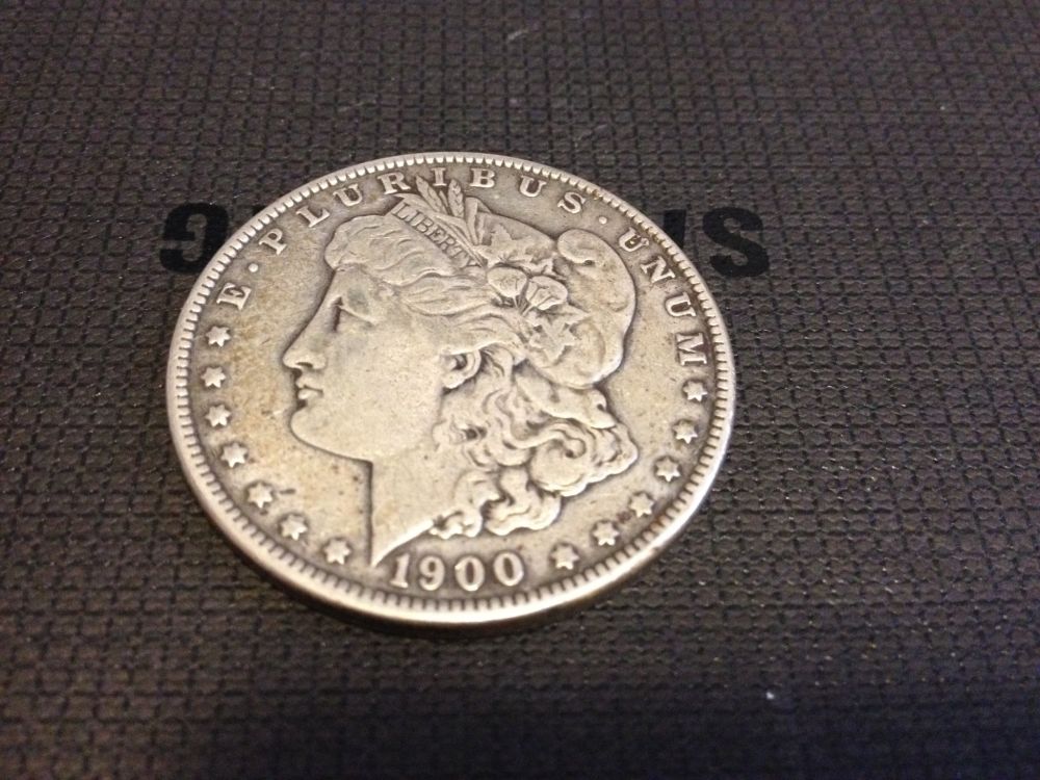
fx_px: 1052
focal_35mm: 35
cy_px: 390
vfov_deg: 40.7
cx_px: 520
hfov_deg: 52.6
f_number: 2.4
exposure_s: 1/15
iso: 400
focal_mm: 4.28
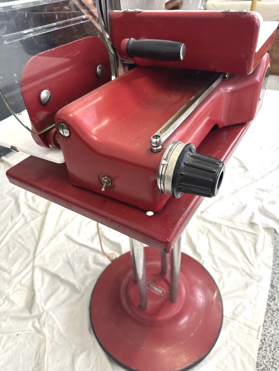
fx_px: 258
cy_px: 186
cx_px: 140
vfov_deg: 71.6
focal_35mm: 24
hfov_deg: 56.8
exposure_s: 1/50
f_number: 1.78
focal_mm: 6.86
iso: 125
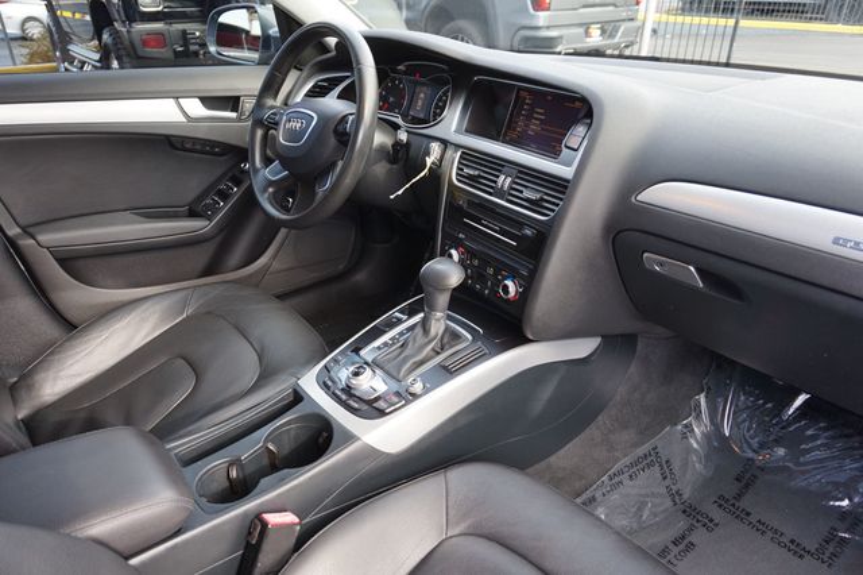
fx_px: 575
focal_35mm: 24
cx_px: 432
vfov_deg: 53.1
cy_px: 288
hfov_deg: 73.8
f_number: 4
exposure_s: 1/60
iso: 200
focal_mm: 16
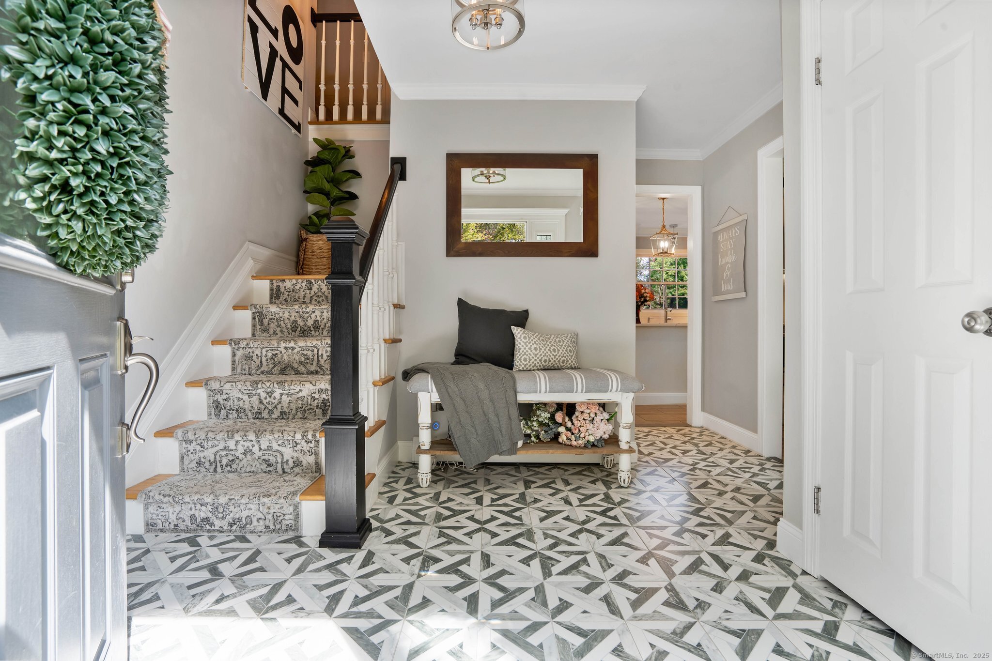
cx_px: 496
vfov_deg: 73.7
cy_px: 330
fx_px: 441
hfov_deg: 96.7
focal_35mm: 16
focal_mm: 16
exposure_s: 1/8
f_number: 9
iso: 200
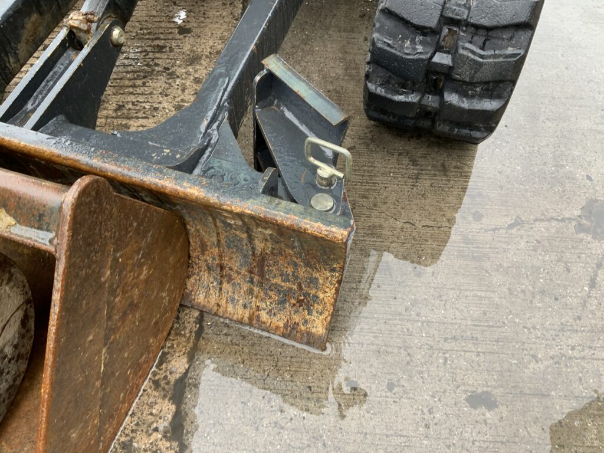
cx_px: 302
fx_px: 506
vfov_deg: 48.2
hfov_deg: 61.7
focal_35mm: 29
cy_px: 226
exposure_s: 1/122
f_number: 1.8
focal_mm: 3
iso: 32
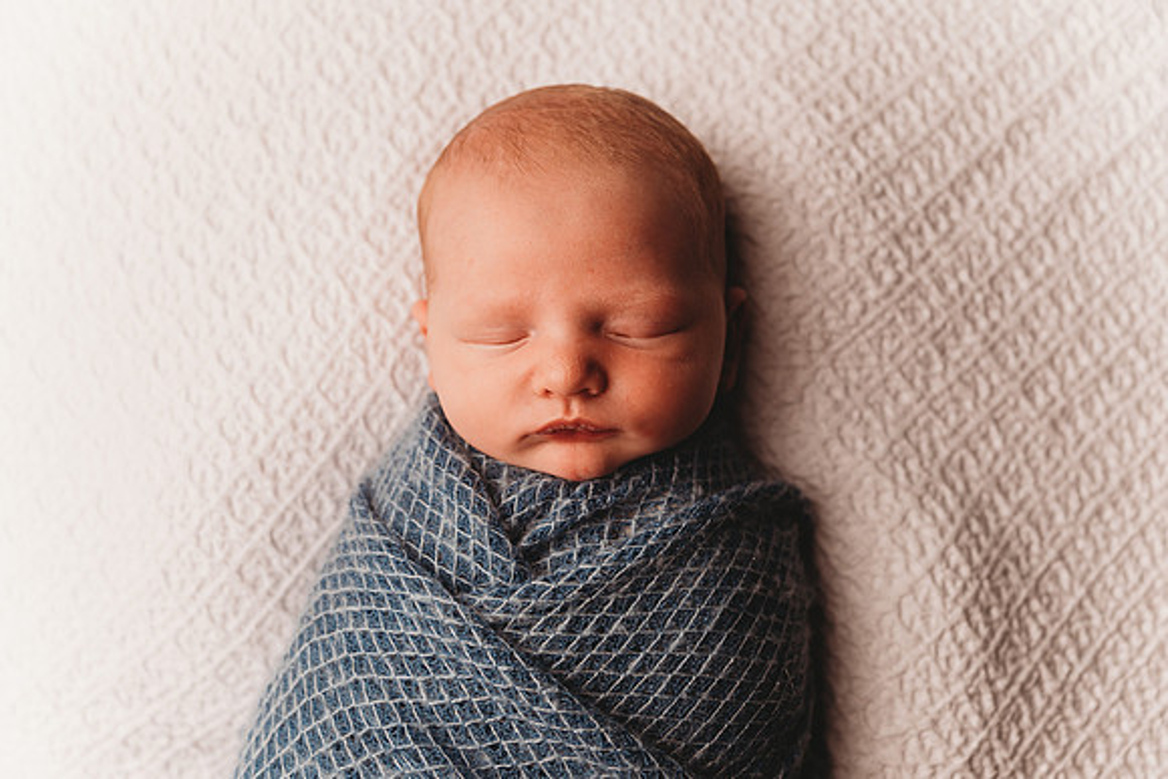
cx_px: 584
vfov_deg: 29.3
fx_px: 1493
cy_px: 390
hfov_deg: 42.7
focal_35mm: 46
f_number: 4
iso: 100
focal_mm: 46
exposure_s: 1/160
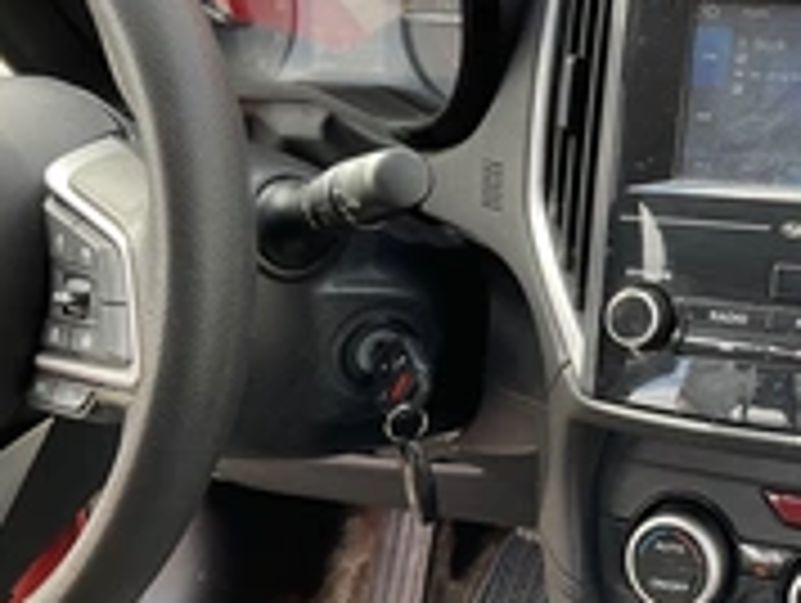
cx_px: 806
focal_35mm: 65
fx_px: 1506
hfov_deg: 28.0
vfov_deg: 22.6
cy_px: 256
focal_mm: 3
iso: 40
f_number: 1.8
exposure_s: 1/122
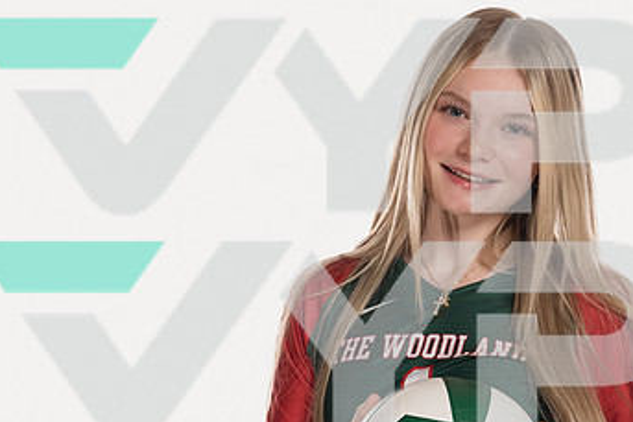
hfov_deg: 18.9
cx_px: 429
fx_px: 1900
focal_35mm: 108
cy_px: 337
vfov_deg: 12.6
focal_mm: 61
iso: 400
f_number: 5.6
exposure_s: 1/250
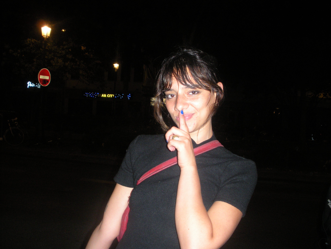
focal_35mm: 36
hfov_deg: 51.4
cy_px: 124
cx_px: 166
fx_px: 344
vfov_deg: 39.7
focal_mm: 6.3
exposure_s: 1/60
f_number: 3.5
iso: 244
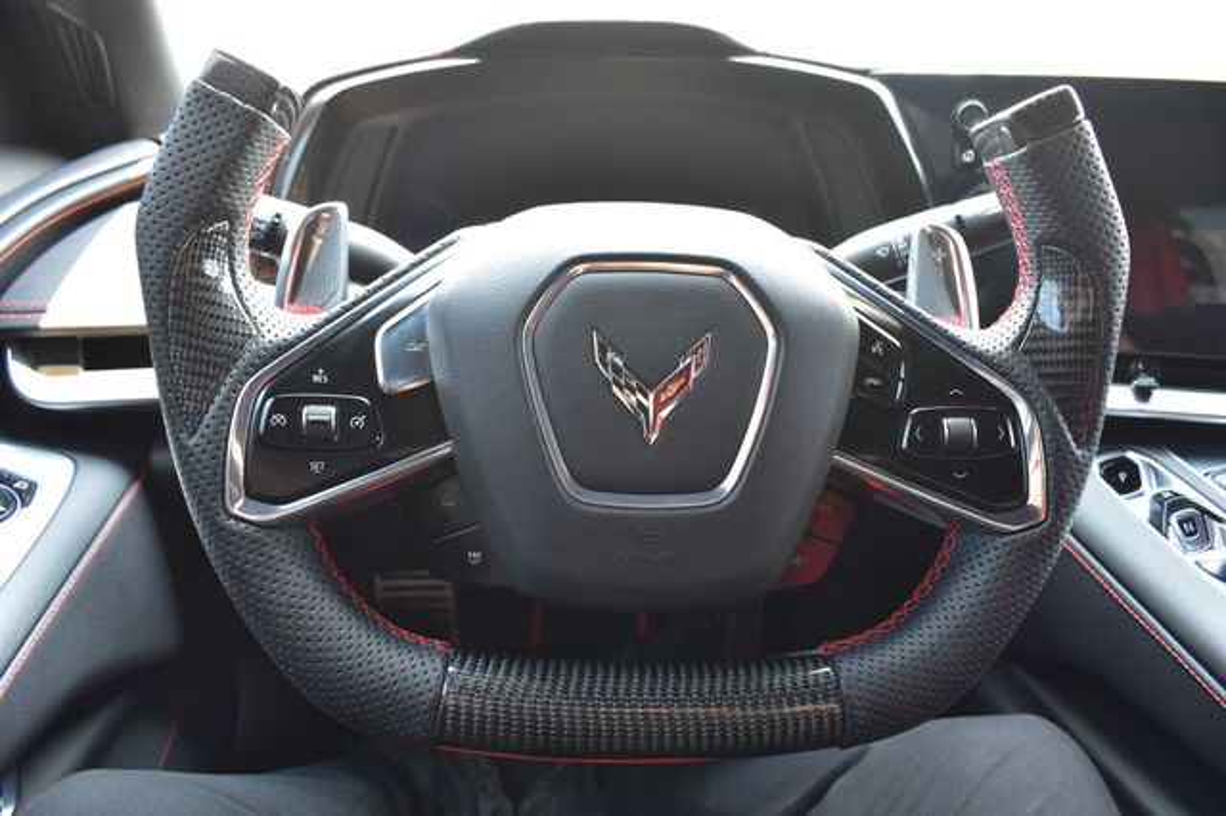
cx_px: 613
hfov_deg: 67.4
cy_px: 408
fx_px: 919
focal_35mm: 27
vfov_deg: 47.9
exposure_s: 1/20
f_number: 6.3
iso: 400
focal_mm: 18
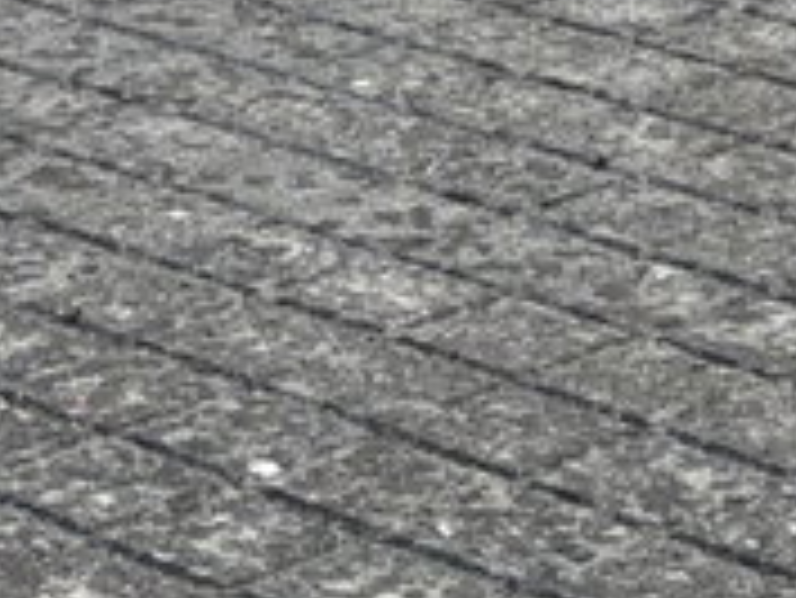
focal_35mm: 278
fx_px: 6397
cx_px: 594
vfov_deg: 5.2
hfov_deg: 7.1
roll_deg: +0.4
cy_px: -863
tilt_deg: -7.5
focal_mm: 6.76
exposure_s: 1/437
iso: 80
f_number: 1.78
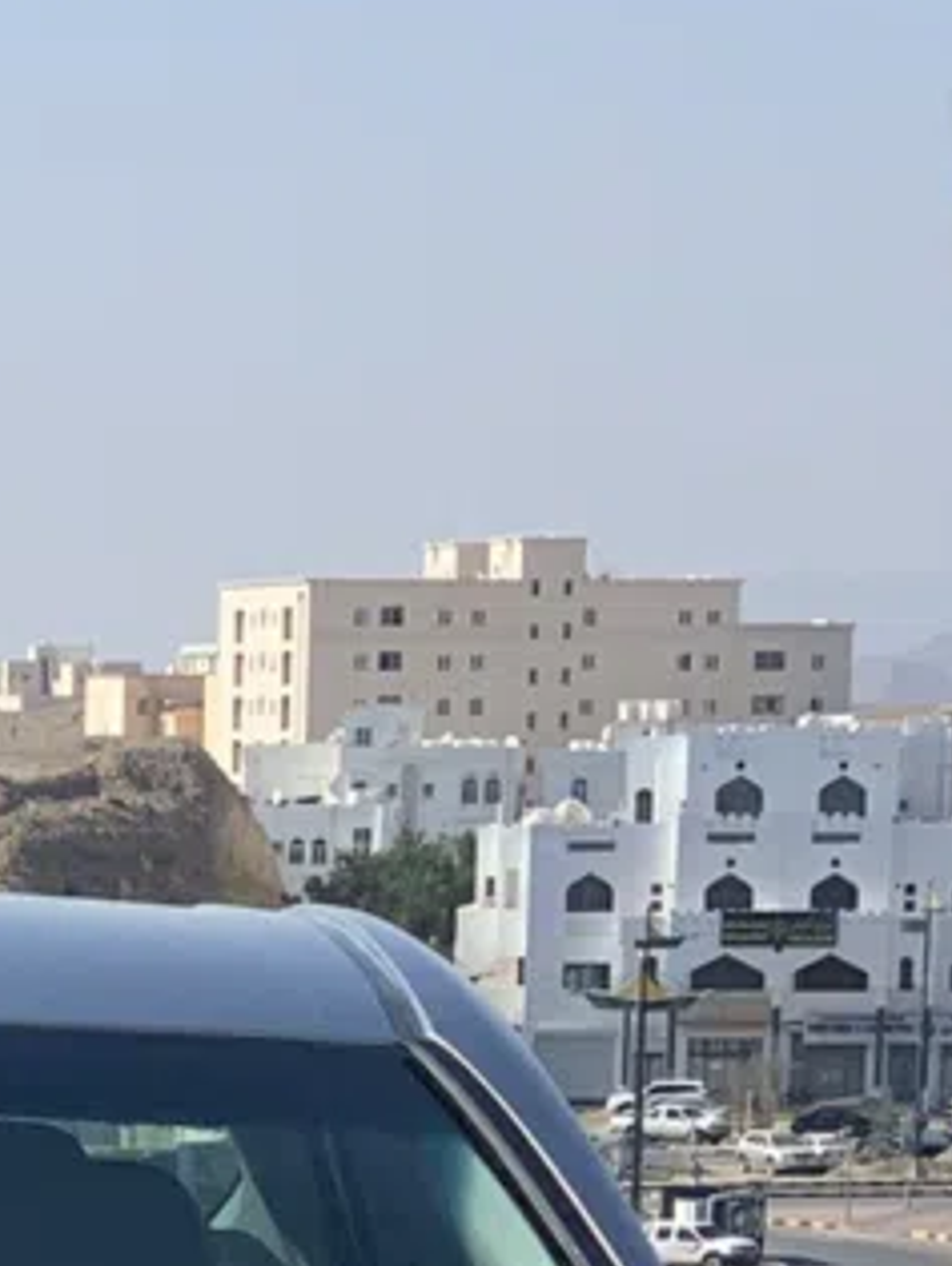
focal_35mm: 225
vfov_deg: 8.3
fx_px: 8234
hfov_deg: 6.5
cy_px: 2655
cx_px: -410
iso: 16
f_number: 2.4
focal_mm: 6
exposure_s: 1/1712
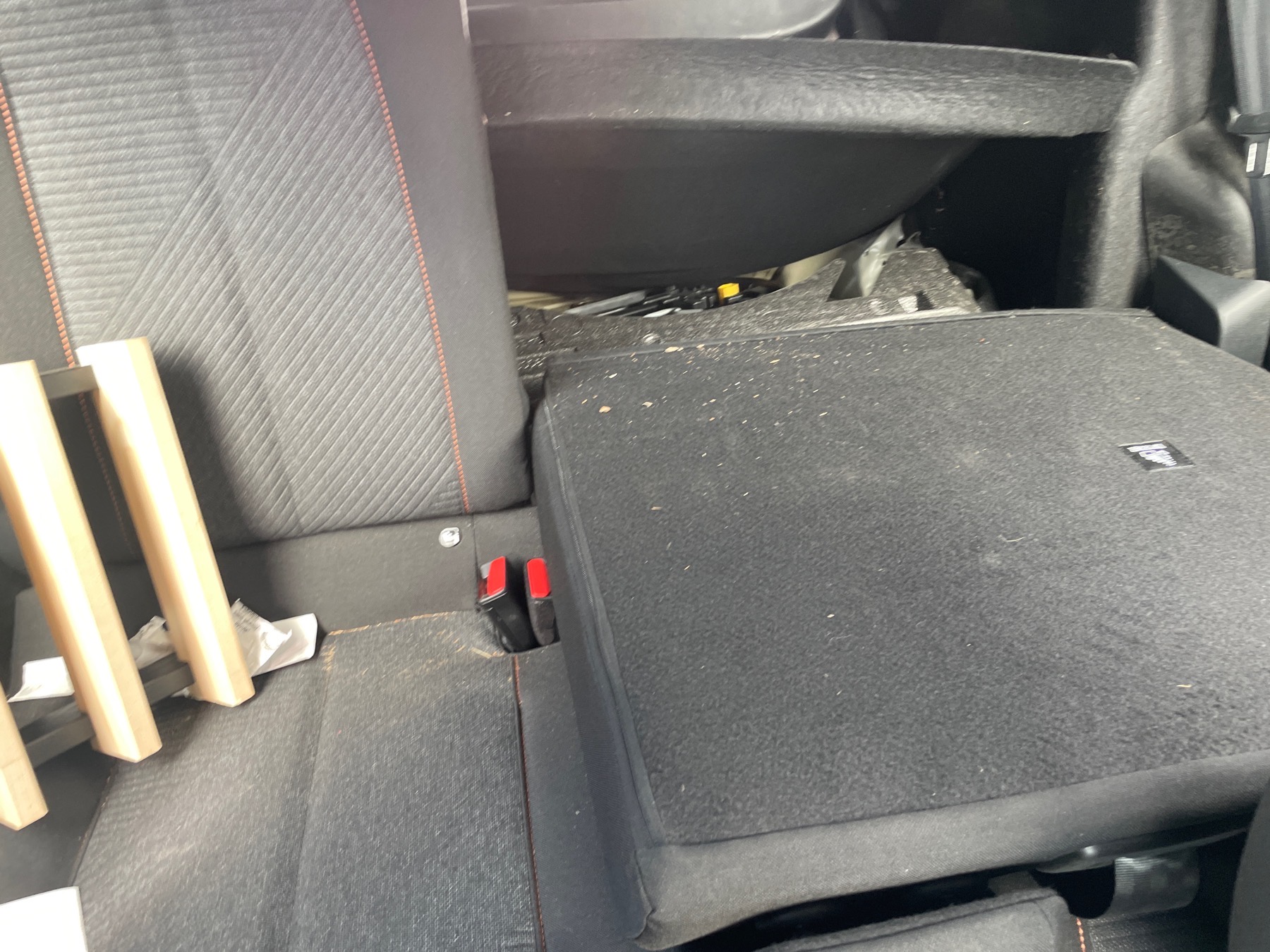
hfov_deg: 67.3
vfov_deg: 53.1
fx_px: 954
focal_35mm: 26
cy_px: 476
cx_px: 635
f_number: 1.6
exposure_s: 1/79
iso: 125
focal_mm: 4.2
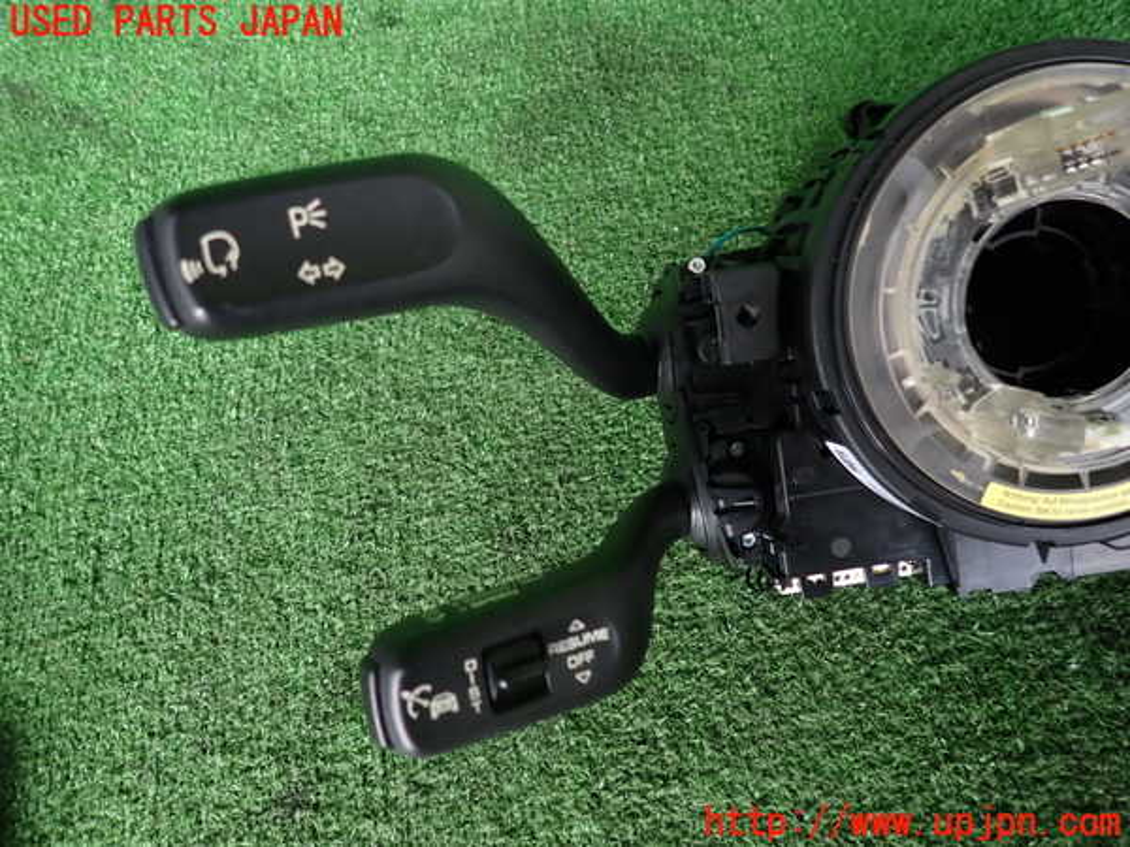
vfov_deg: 54.9
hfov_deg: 69.4
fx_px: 816
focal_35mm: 25
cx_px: 565
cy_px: 424
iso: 200
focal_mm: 4.5
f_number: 2
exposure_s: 1/60
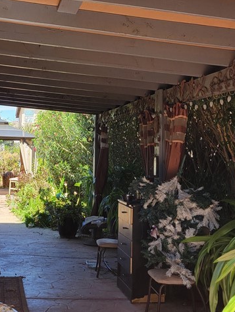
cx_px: 61
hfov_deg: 25.8
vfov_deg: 34.3
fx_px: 506
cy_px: 131
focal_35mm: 56
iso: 40
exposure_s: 1/428
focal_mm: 5.4
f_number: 1.8
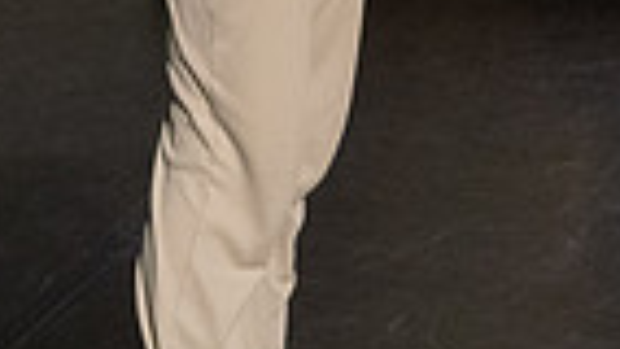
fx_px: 3766
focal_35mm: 229
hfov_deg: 9.4
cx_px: 305
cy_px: -323
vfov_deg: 5.2
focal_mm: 46
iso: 6400
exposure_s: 1/500
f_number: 4.5
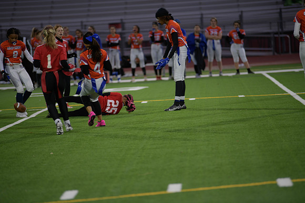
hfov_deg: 10.8
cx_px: 152
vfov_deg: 7.2
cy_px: 102
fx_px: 1610
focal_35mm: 190
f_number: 2.8
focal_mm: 190
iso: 400
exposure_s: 1/200
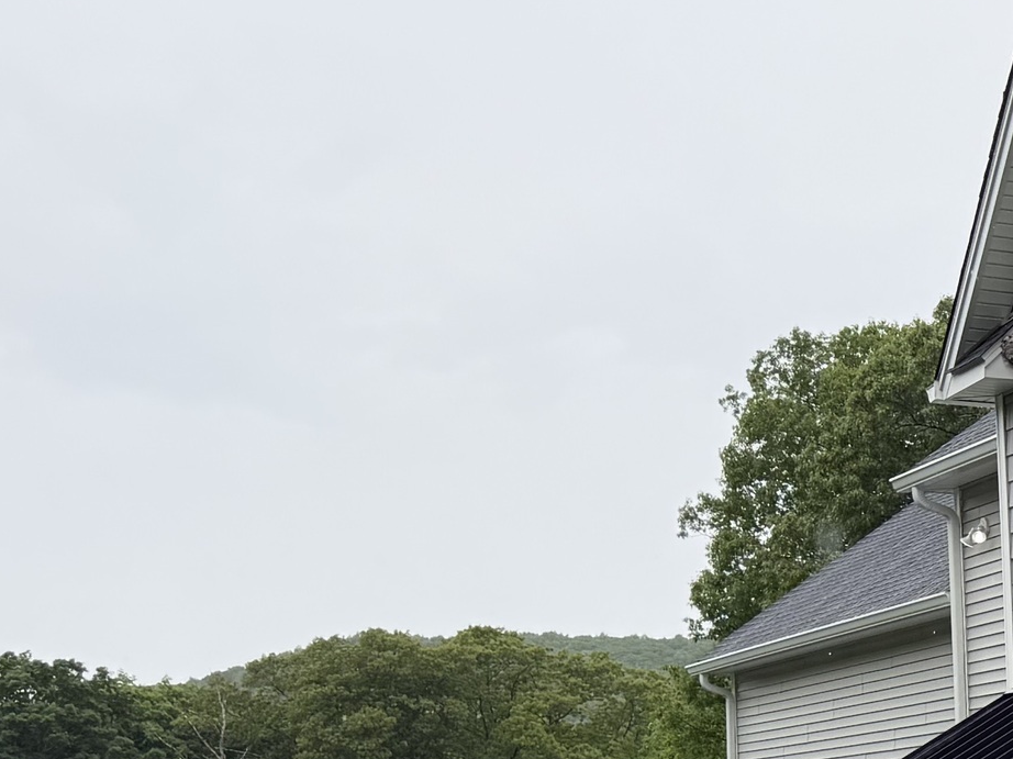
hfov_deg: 20.8
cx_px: 1523
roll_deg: +2.3
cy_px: 792
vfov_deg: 17.9
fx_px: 2341
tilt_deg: +2.7
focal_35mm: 80
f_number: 1.78
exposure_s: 1/2299
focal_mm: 6.76
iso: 80
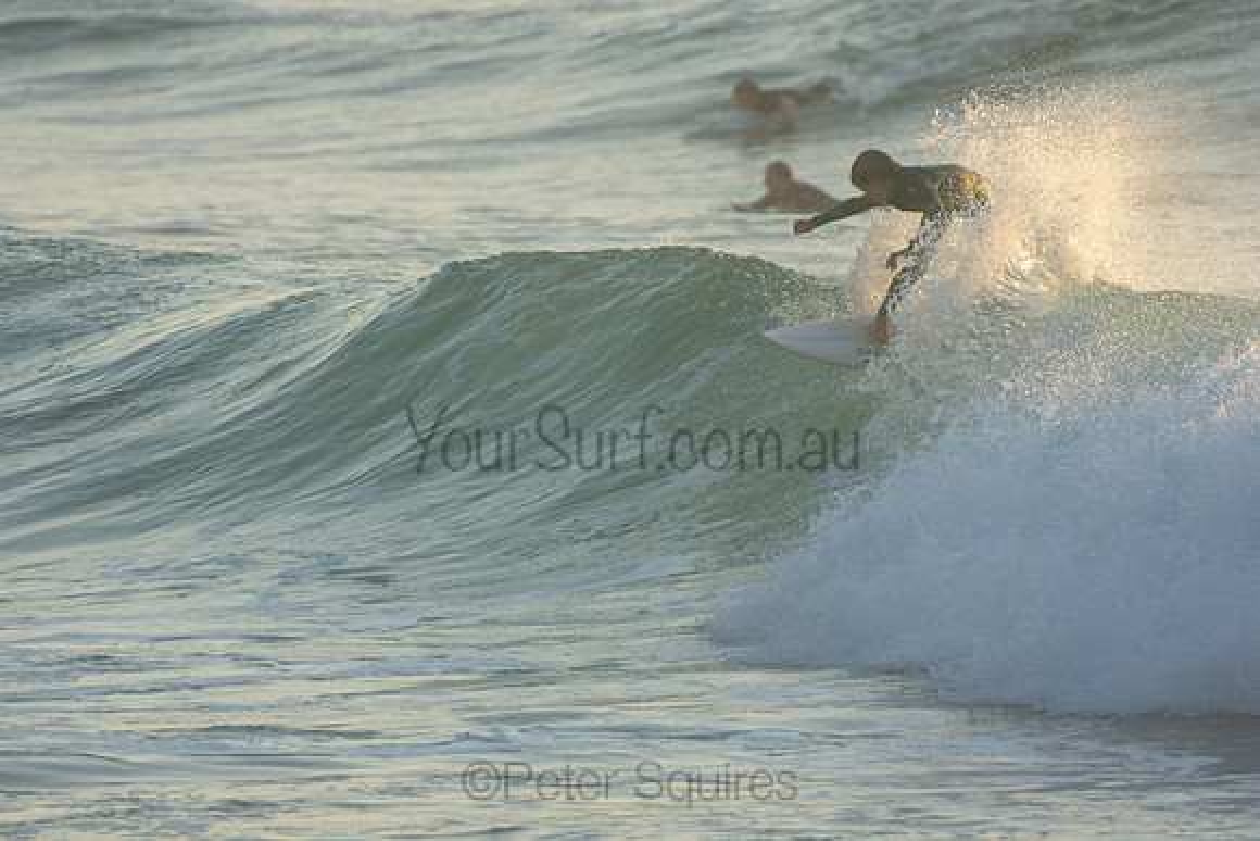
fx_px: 21004
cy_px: 420
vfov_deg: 2.3
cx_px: 630
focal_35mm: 600
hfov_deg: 3.4
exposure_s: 1/800
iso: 250
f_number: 5.6
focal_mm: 400
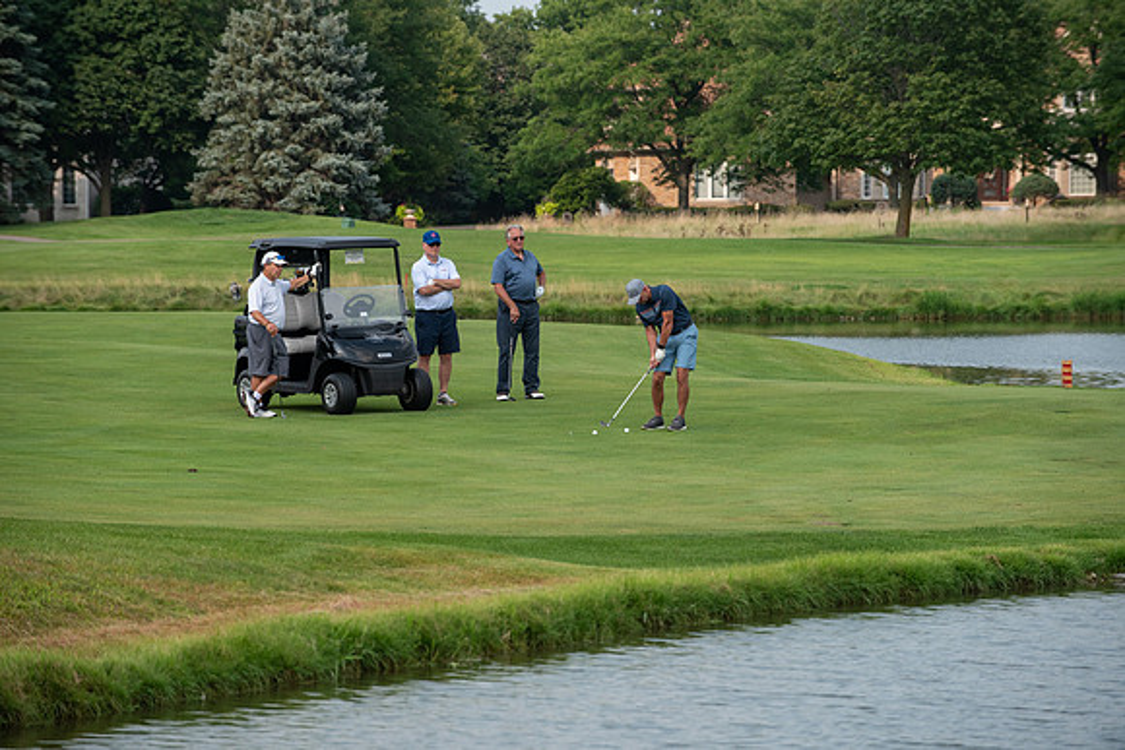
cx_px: 562
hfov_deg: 10.3
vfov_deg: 6.9
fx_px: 6257
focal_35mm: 200
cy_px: 375
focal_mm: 200
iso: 250
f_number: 5
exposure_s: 1/1250
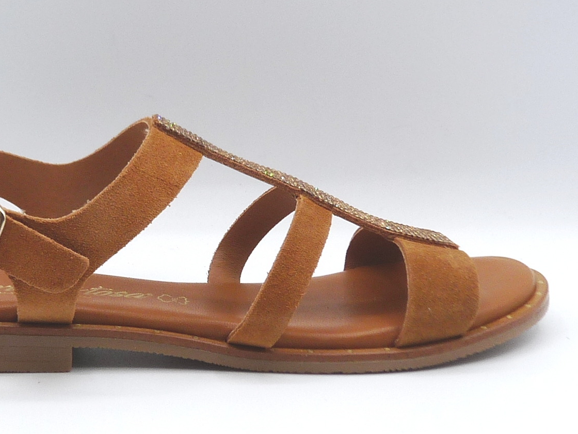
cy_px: 250
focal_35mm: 70
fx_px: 1169
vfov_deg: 21.0
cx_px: 217
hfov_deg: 27.7
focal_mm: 4.9
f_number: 4.5
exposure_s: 1/200
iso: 100
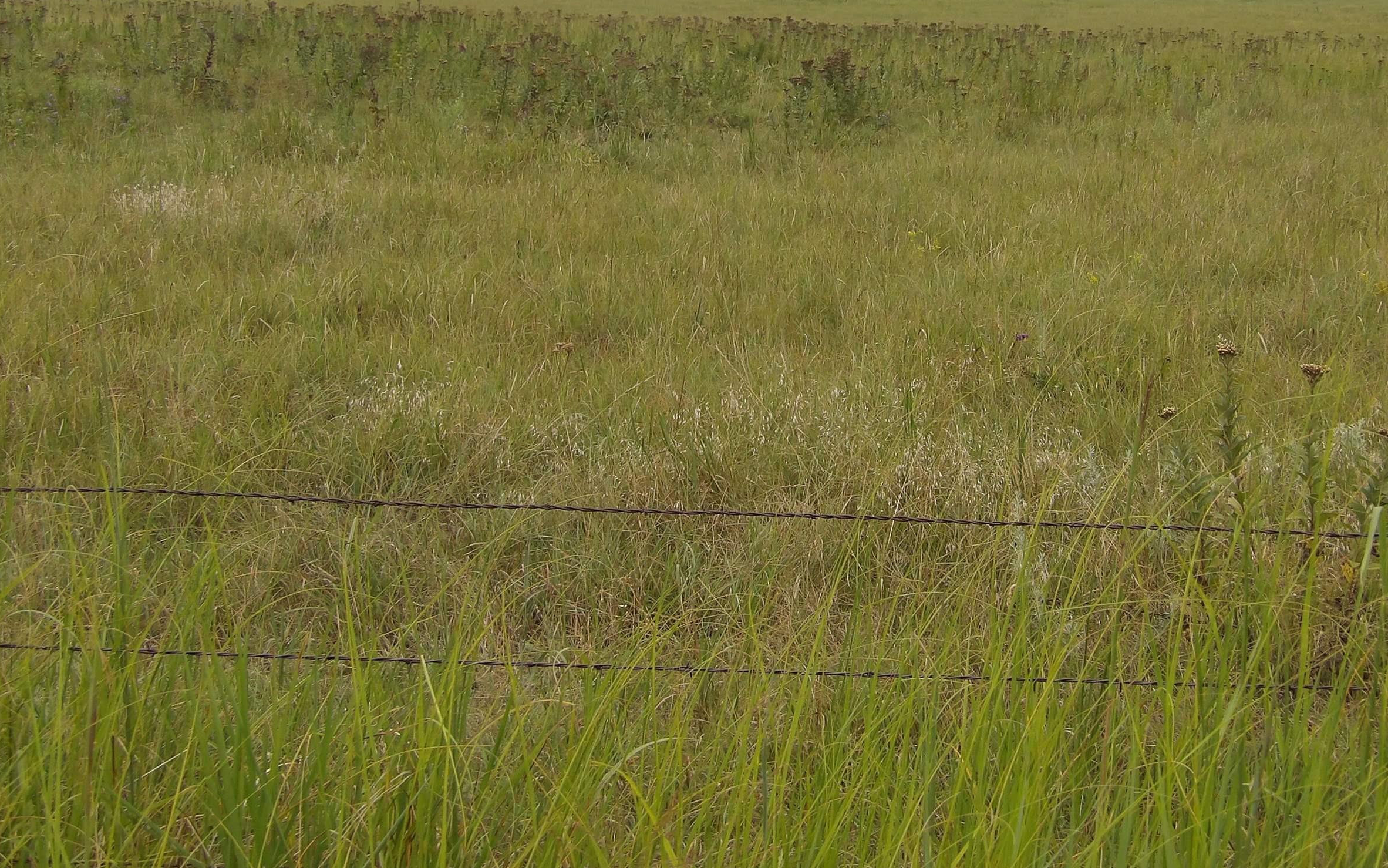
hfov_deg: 28.2
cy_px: 202
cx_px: 787
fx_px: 2762
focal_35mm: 73
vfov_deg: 17.7
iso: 100
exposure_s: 1/762
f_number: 3.9
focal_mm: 9.5
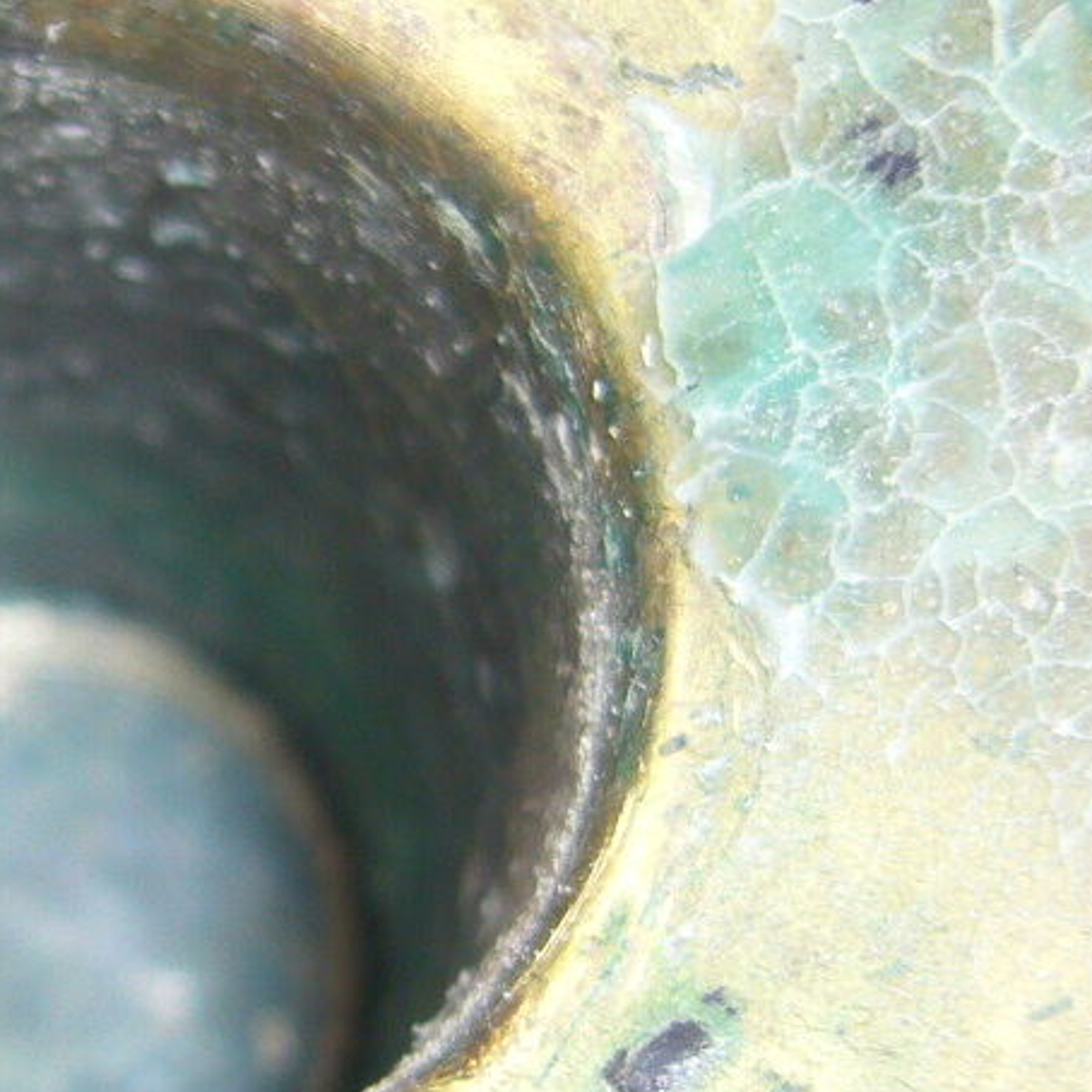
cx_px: 70
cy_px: 731
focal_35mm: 109
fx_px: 3890
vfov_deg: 15.9
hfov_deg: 15.8
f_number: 2.8
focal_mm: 5.8
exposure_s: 1/80
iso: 80
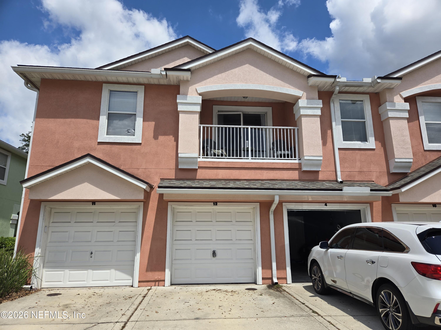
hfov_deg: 73.9
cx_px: 220
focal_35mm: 23
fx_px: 293
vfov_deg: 58.9
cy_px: 165
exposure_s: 1/2586
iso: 25
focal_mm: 5.4
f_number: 1.8
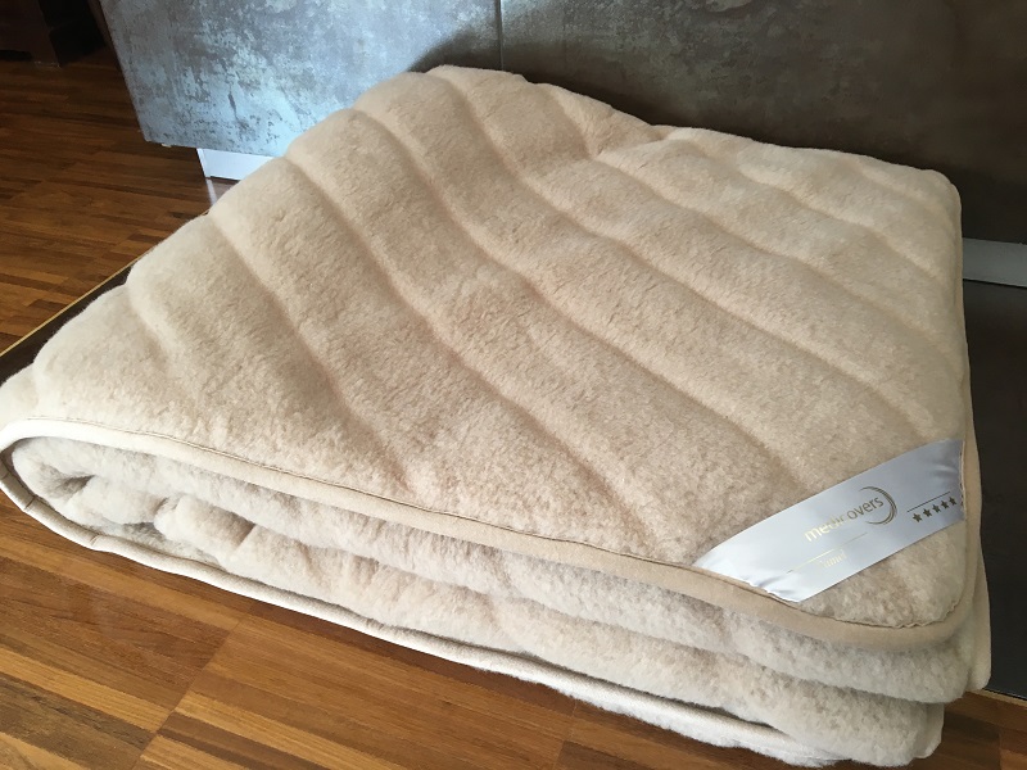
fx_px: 860
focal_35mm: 29
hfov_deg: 61.7
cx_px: 514
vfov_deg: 48.2
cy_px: 385
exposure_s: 1/33
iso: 80
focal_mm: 4.15
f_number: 2.2
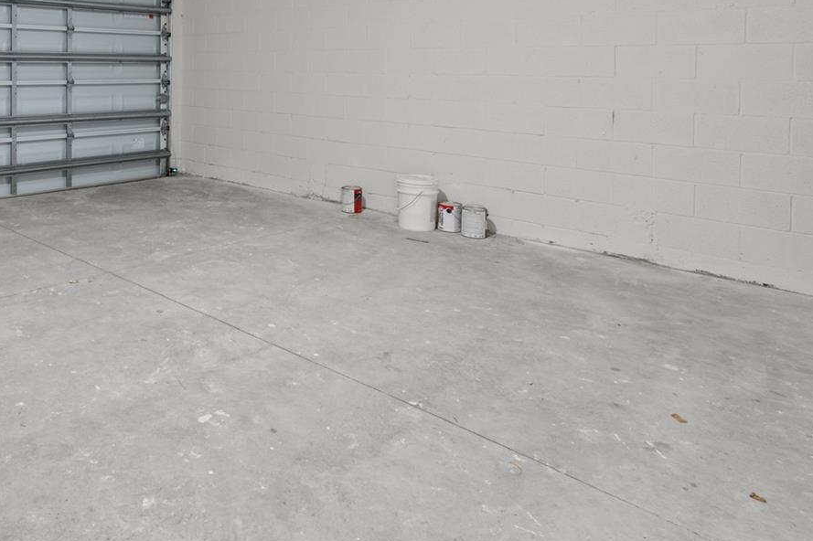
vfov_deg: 44.6
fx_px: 609
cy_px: 81
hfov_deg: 62.6
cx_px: 182
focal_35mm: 27
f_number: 7.1
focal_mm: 10
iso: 640
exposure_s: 1.6
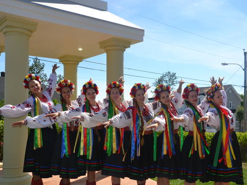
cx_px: 132
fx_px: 257
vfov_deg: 39.6
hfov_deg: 51.4
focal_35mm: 36
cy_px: 93
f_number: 9
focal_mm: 22
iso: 100
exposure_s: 1/200
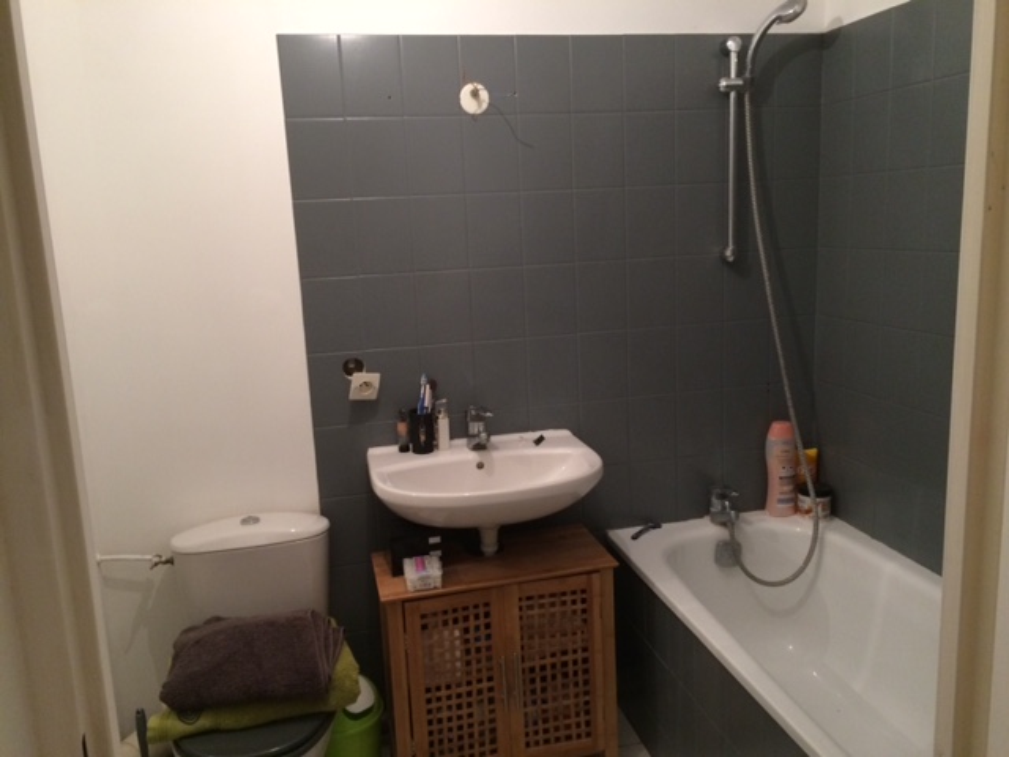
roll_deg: +2.7
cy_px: 378
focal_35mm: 29
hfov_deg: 61.7
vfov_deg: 48.2
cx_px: 504
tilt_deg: -13.3
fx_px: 845
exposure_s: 1/33
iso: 200
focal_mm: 4.15
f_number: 2.2
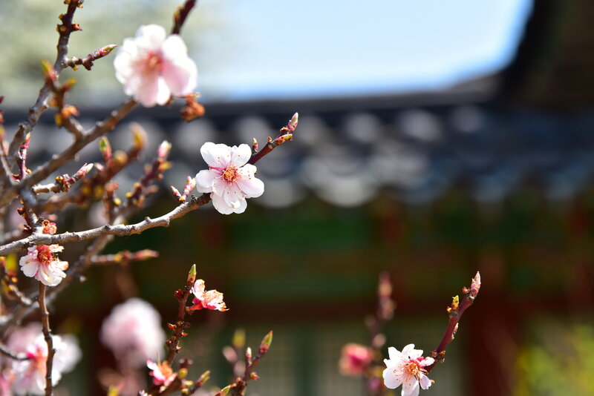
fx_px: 1981
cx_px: 297
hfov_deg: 17.1
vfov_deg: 11.4
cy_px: 198
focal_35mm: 120
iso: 200
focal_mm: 120
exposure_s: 1/250
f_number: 8
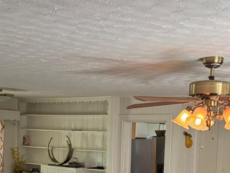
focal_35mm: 72
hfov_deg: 27.0
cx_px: 114
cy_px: 183
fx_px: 478
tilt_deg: -5.0
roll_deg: -1.8
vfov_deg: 19.7
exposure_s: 1/60
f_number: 1.6
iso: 160
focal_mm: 5.96
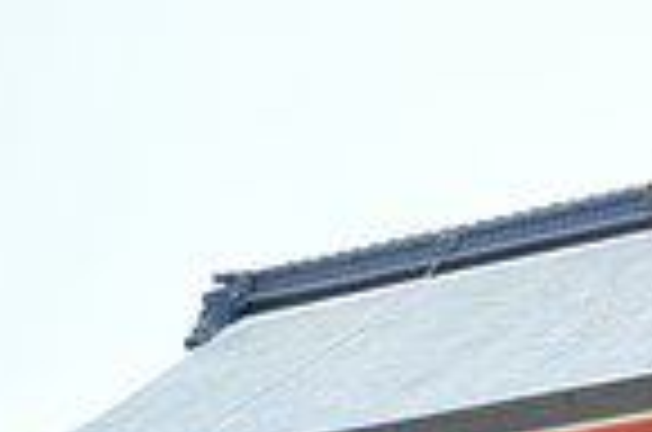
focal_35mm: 148
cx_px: 544
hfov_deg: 13.8
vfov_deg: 9.0
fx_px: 2675
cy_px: 657
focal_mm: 28
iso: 200
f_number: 5
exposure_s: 1/100
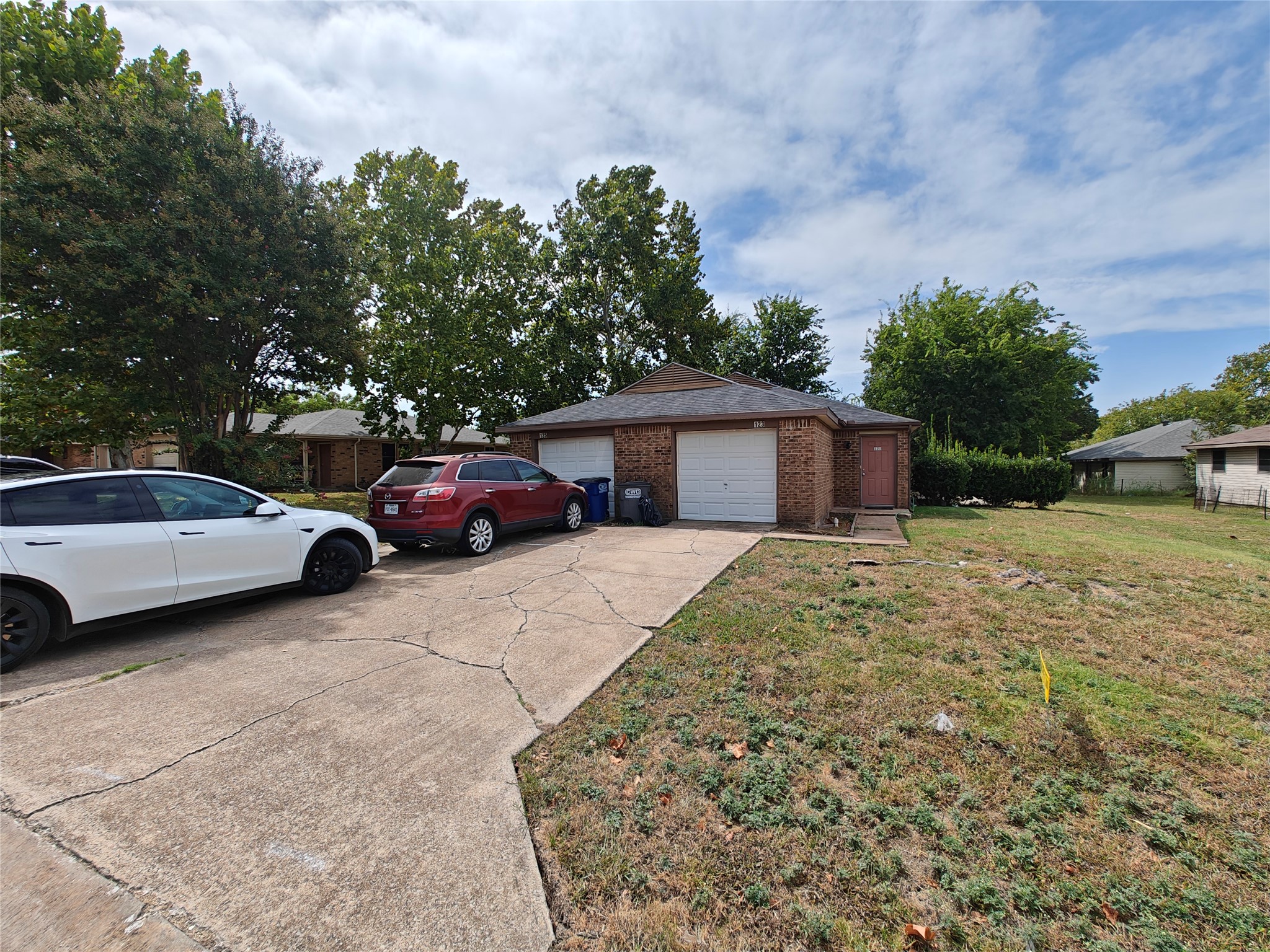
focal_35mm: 14
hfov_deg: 102.1
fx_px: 514
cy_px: 476
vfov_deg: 85.7
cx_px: 635
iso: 64
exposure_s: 1/2527
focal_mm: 2.59
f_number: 2.2
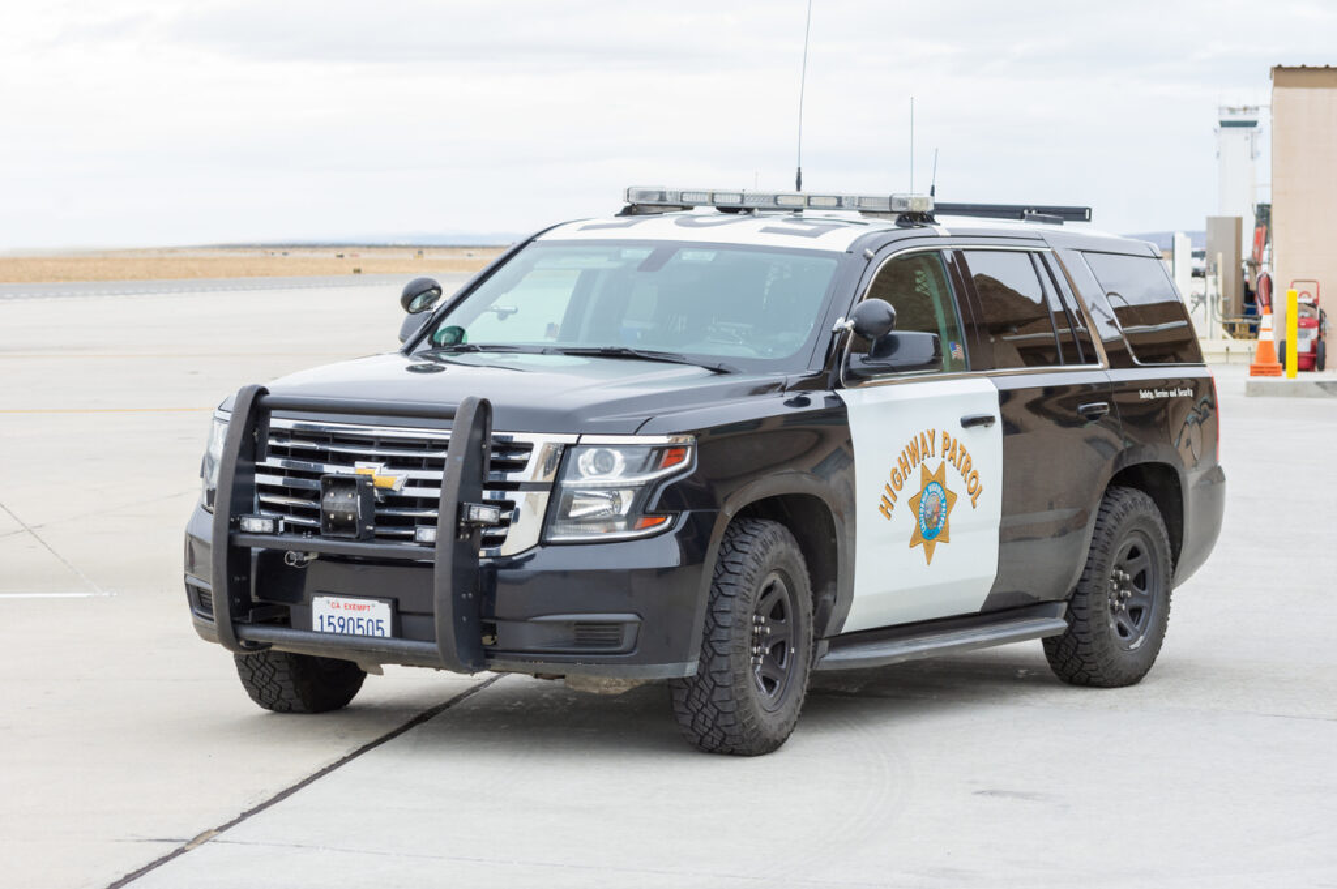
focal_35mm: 112
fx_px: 4156
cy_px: 444
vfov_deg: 12.2
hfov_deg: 18.3
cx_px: 668
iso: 160
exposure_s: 1/80
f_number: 7.1
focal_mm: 75
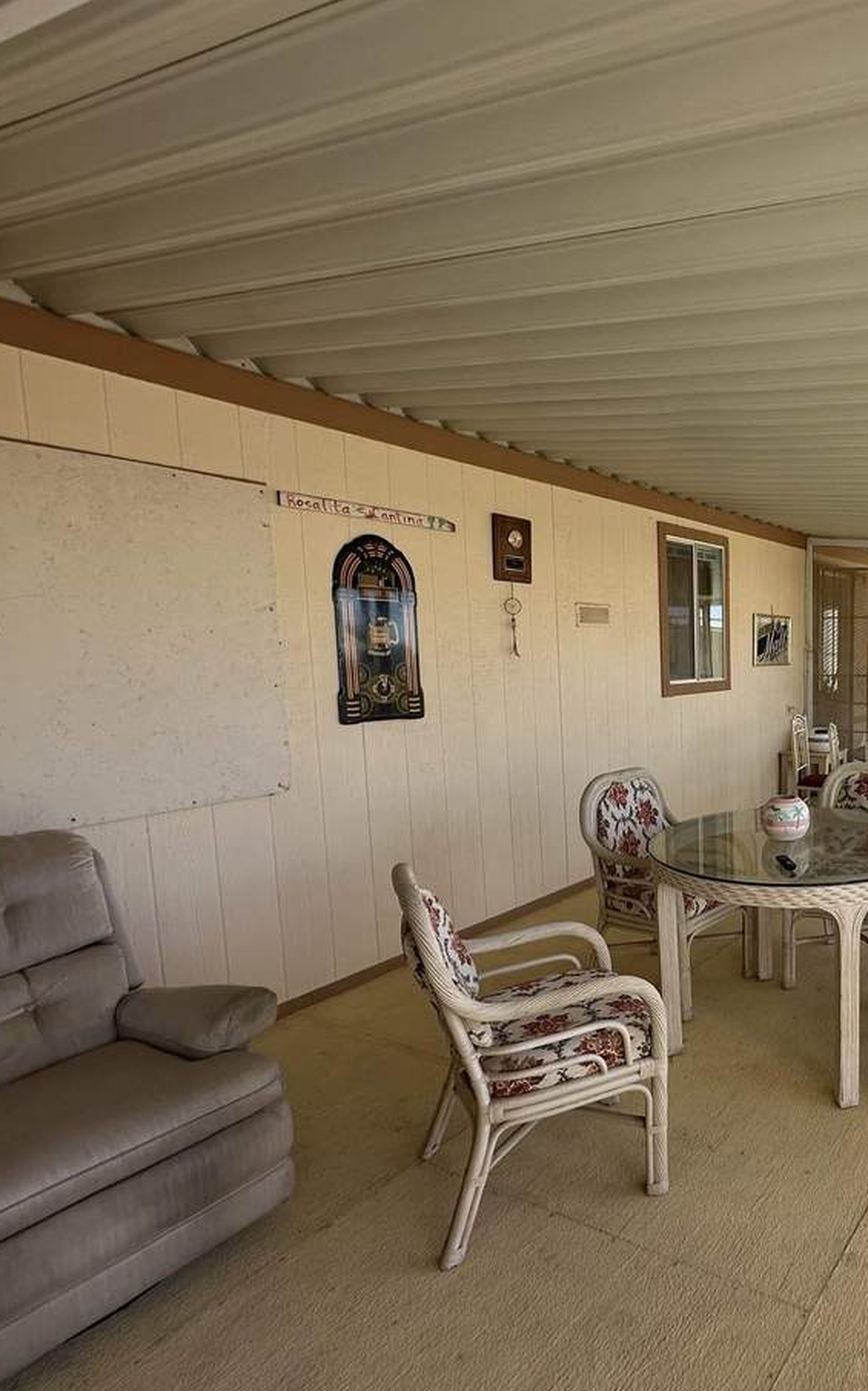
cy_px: 736
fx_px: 795
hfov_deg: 50.3
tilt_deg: -6.1
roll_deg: +0.5
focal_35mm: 21
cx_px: 793
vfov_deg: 82.2
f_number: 2.2
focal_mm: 2.22
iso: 40
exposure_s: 1/210
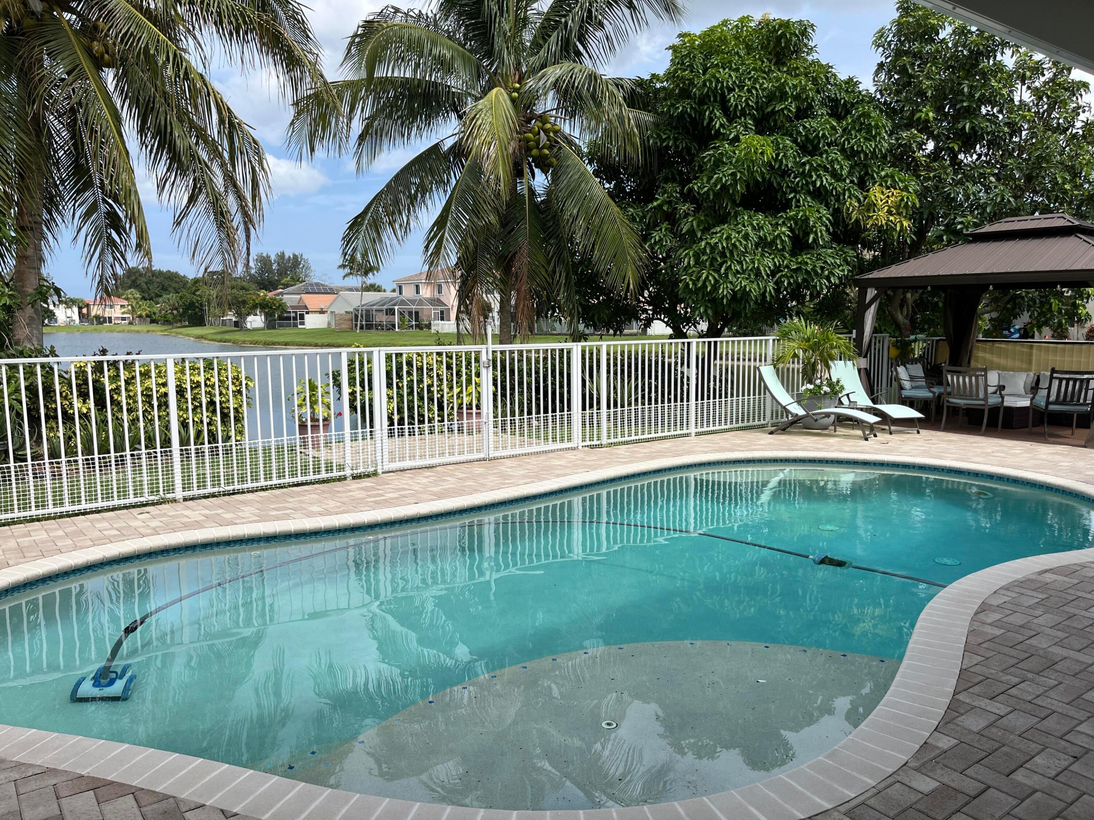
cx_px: 547
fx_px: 822
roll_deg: +0.6
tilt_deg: -6.4
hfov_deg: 67.3
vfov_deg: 53.1
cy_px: 410
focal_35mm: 26
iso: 50
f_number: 1.6
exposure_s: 1/3623
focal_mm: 5.1
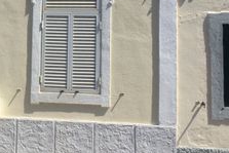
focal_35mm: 84
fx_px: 535
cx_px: -38
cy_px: 34
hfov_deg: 22.5
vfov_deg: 16.2
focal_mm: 4.12
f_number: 2.2
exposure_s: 1/2740
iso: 32
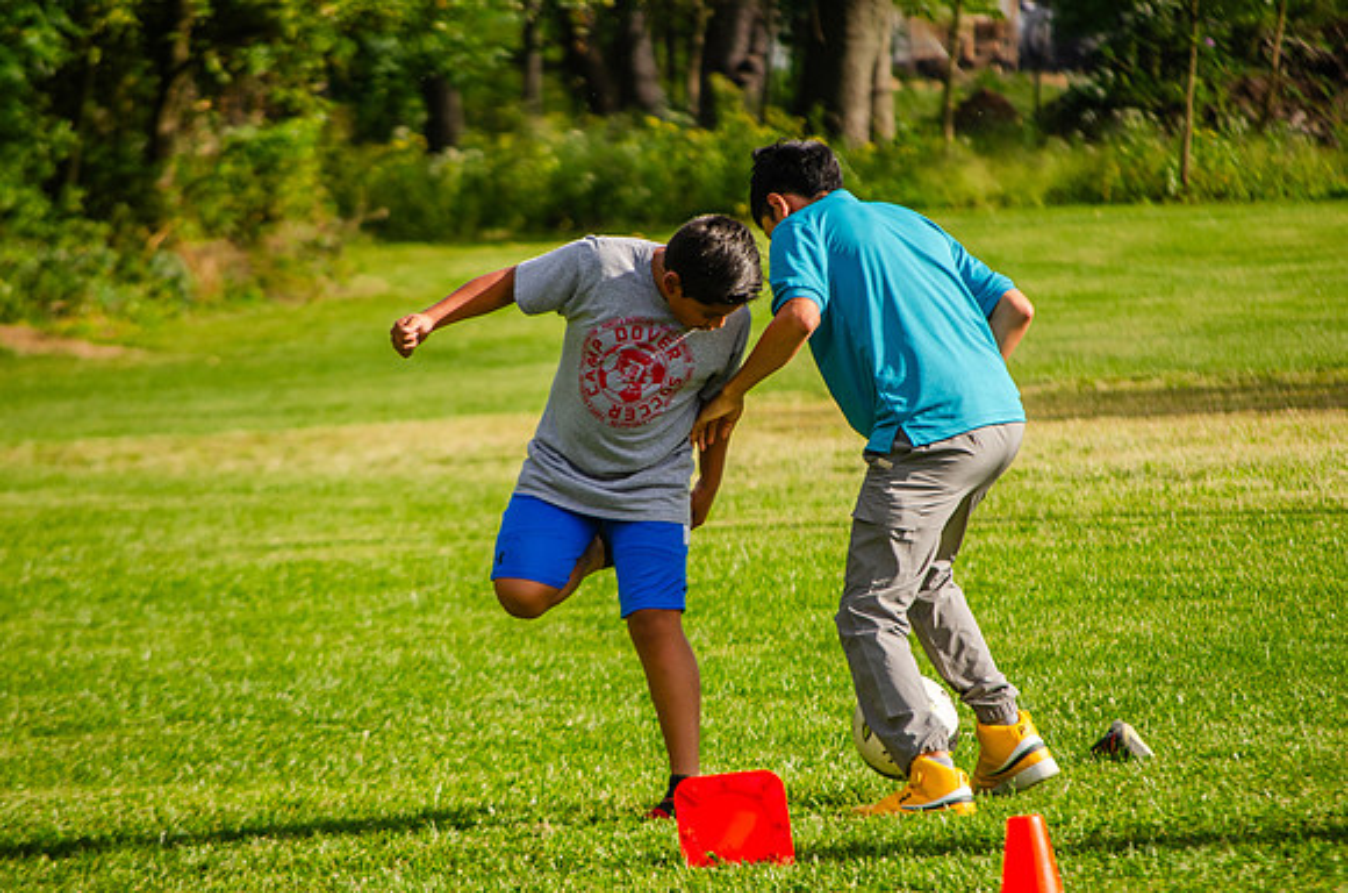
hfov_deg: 6.9
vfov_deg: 4.6
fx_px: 11209
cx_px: 674
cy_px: 446
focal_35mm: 300
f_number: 6.3
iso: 200
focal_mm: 200
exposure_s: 1/640
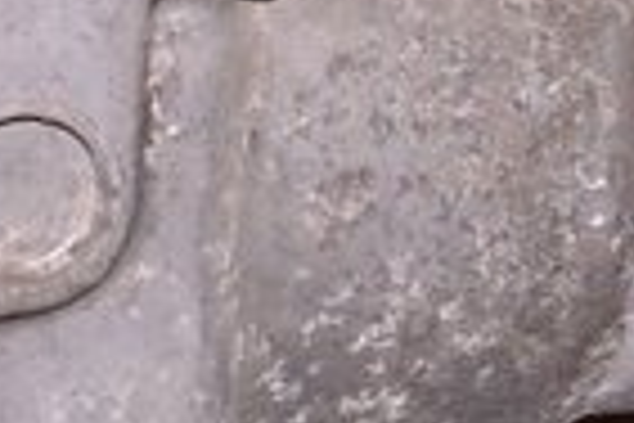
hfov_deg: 7.1
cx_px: -935
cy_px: 308
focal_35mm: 273
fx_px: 4801
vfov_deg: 5.0
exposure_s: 1/200
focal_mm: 25
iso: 1600
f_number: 8
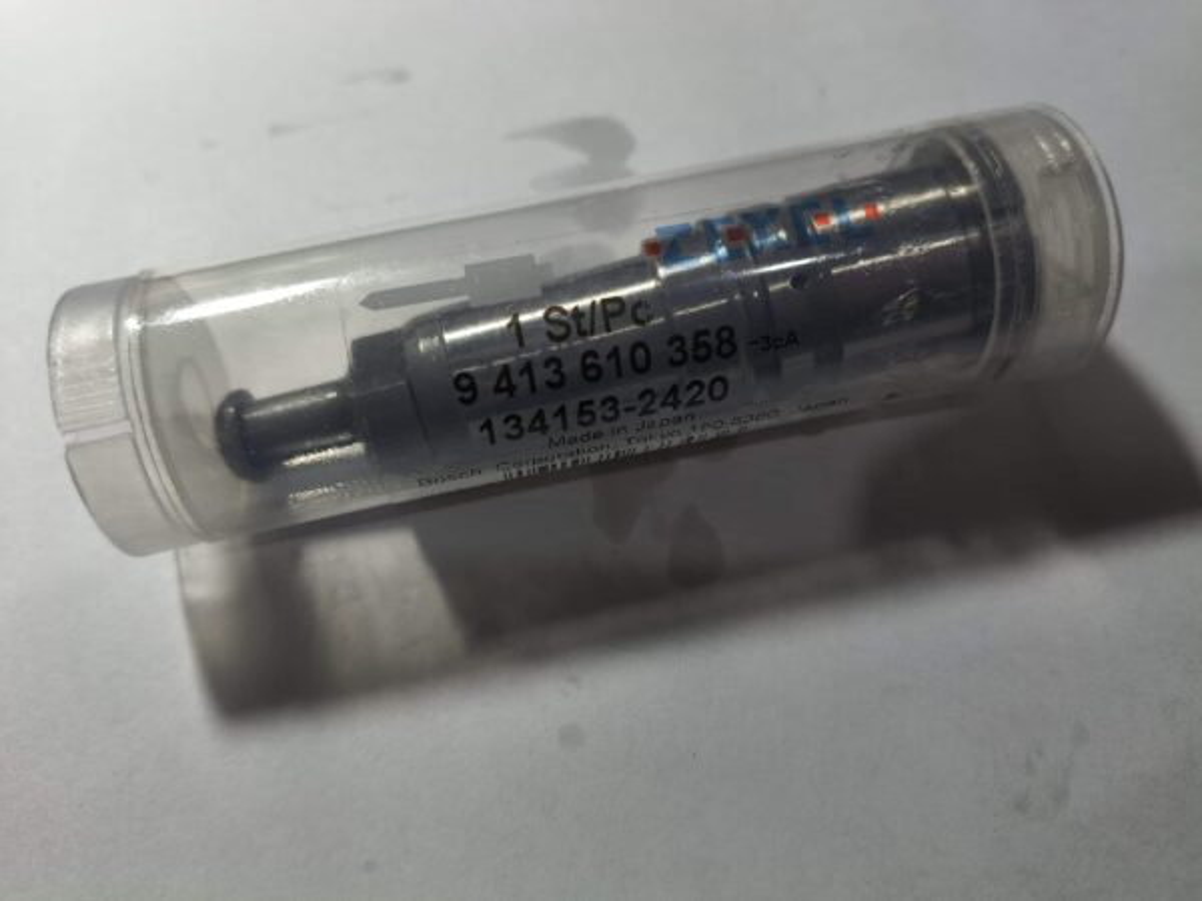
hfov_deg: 67.3
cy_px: 450
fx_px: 903
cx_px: 601
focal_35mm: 26
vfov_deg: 53.1
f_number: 1.8
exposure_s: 1/100
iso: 118
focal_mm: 4.81
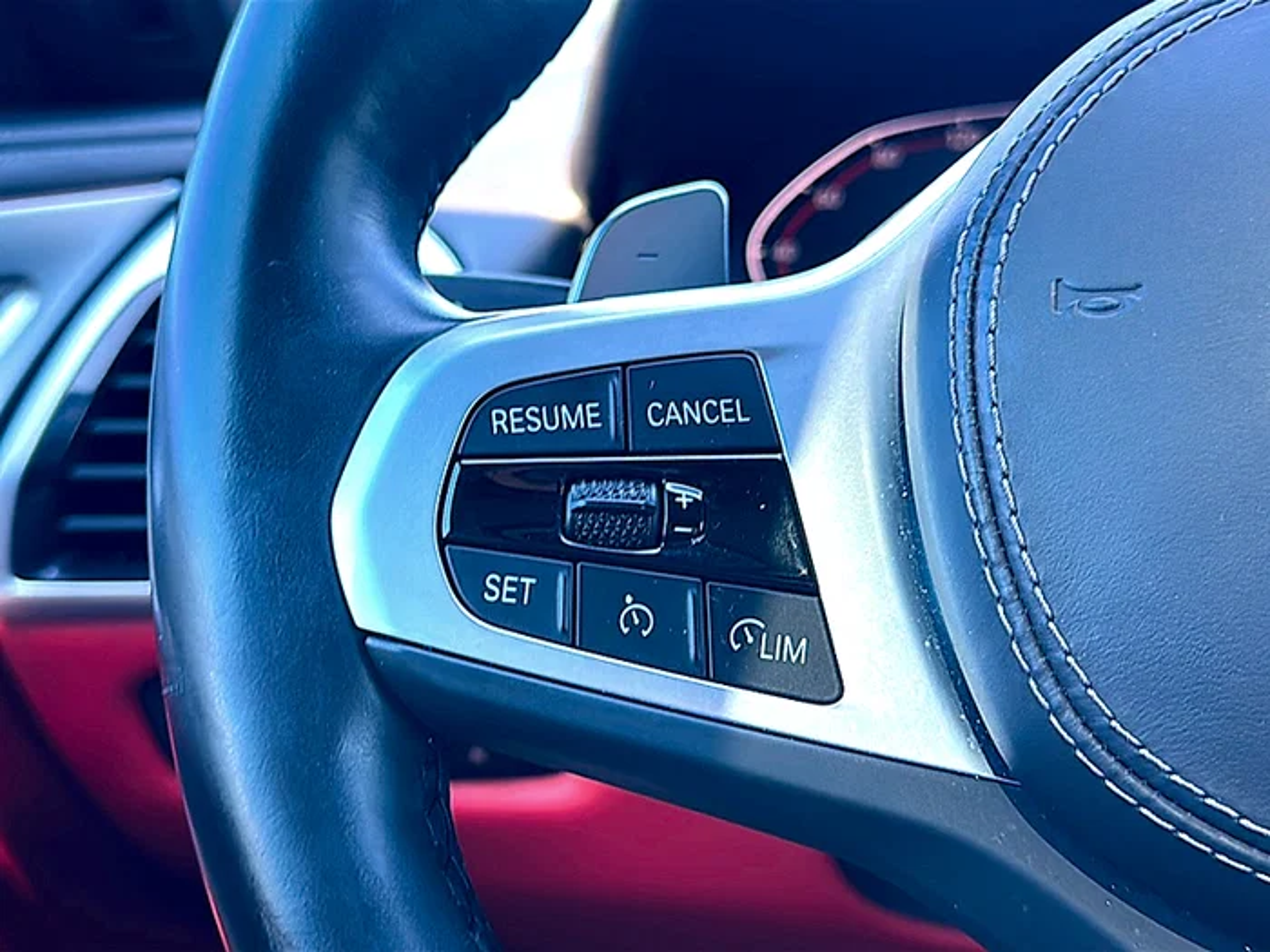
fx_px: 1284
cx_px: 635
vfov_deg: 40.7
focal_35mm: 35
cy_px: 476
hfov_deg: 52.6
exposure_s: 1/61
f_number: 1.78
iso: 64
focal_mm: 6.86
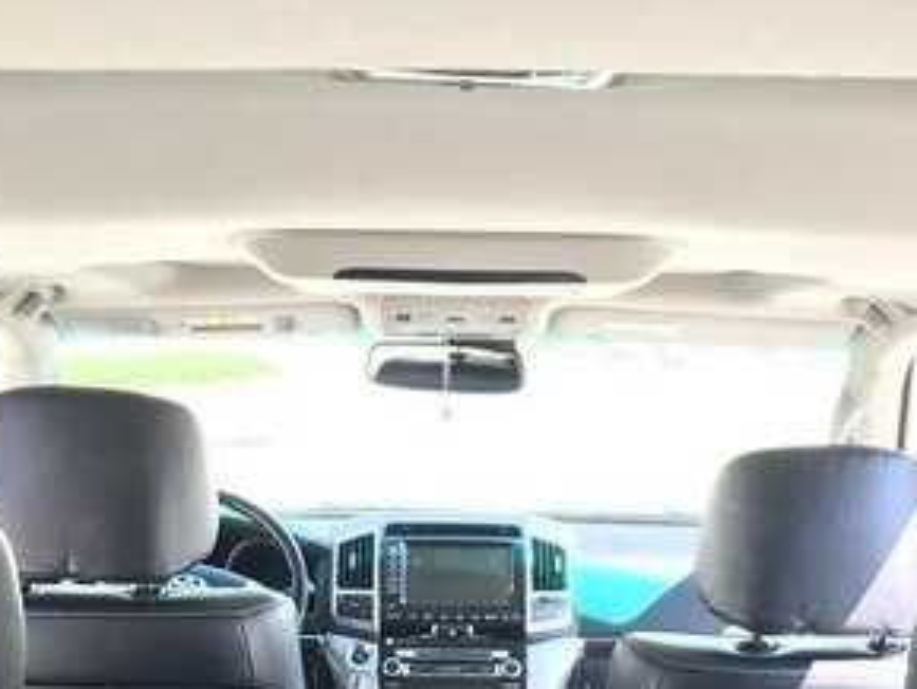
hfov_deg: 30.2
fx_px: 1696
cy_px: 776
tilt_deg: -17.3
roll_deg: +1.8
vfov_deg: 21.6
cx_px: 492
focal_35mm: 64
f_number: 1.8
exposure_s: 1/140
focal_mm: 3.99
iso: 20
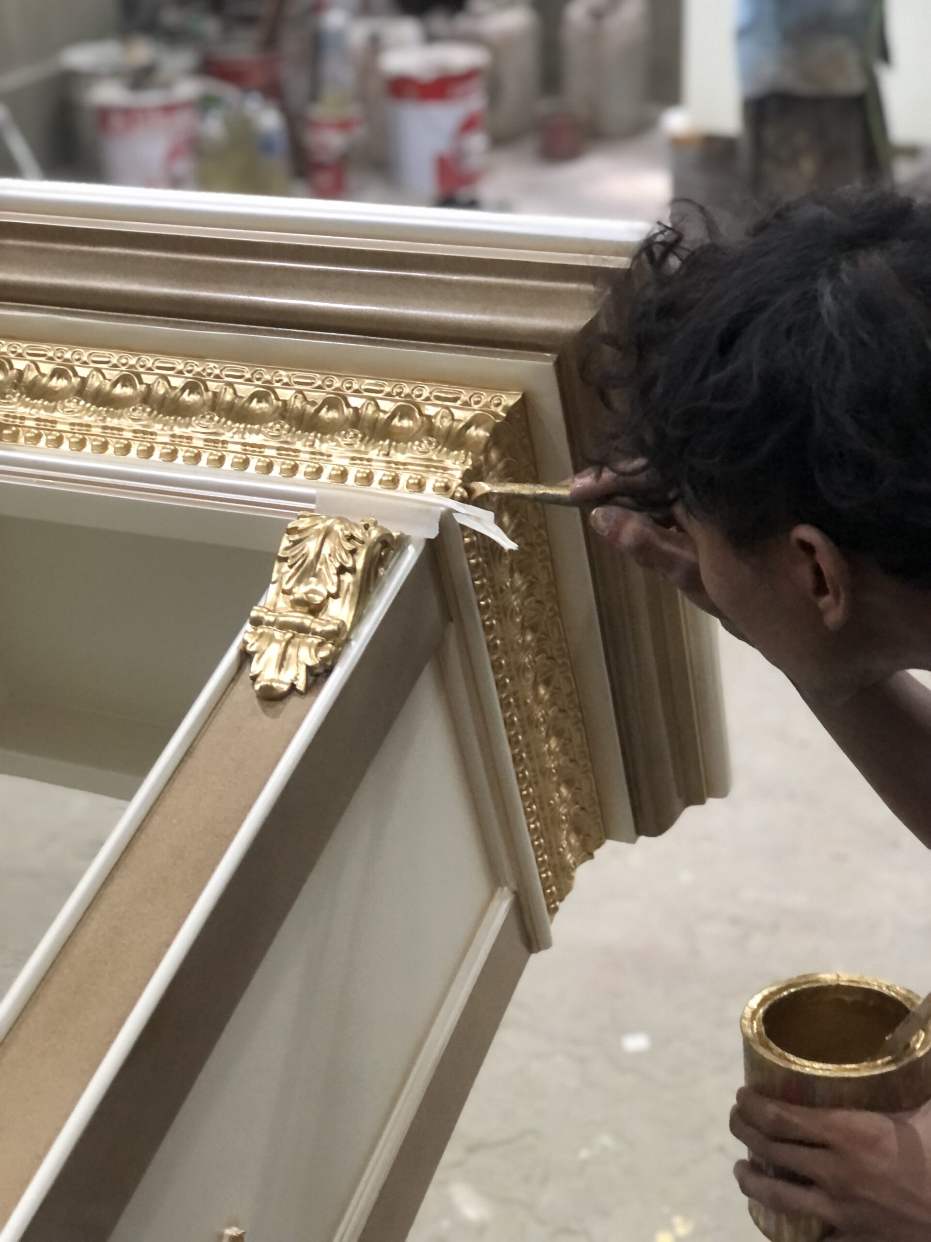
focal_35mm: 57
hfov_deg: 25.7
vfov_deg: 33.8
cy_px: 621
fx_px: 2044
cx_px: 466
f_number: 2.8
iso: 400
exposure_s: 1/33
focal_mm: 6.6
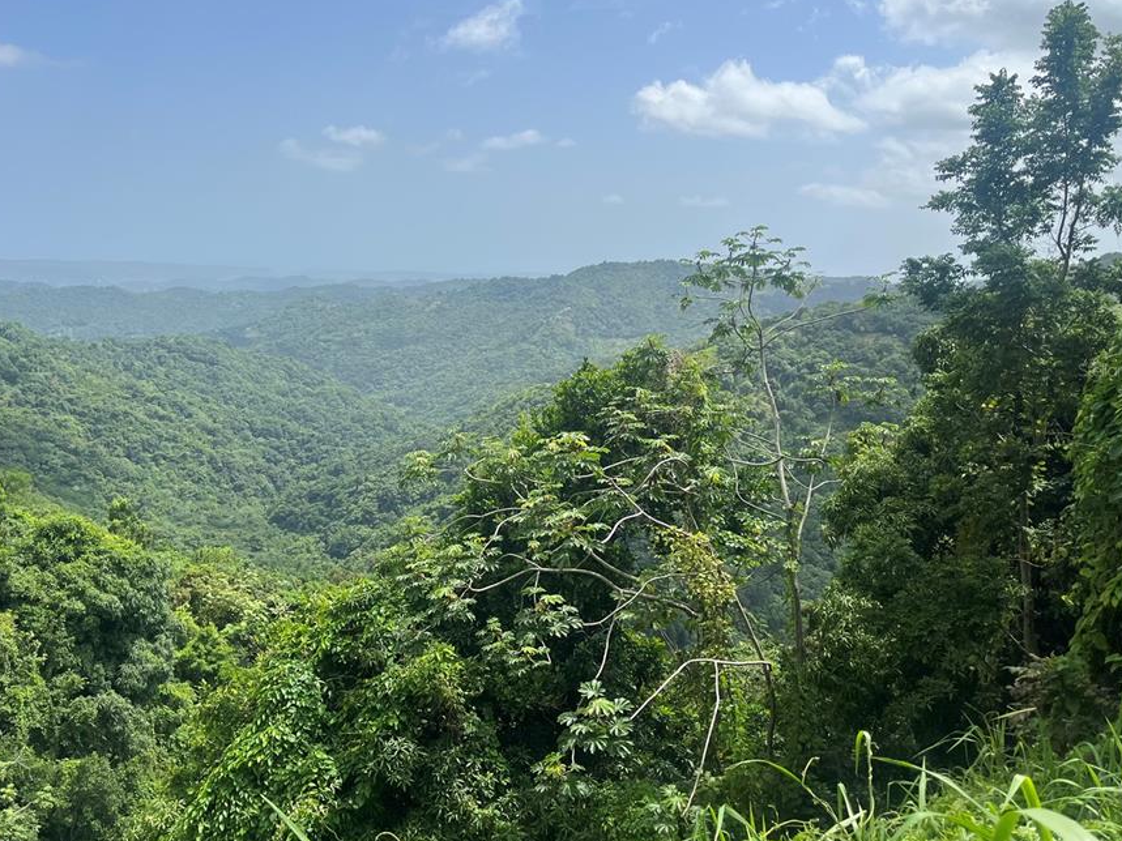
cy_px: 370
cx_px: 489
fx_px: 1005
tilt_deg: -10.4
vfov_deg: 45.3
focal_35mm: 31
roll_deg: -1.7
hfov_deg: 58.2
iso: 50
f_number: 1.6
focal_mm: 5.1
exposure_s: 1/4310
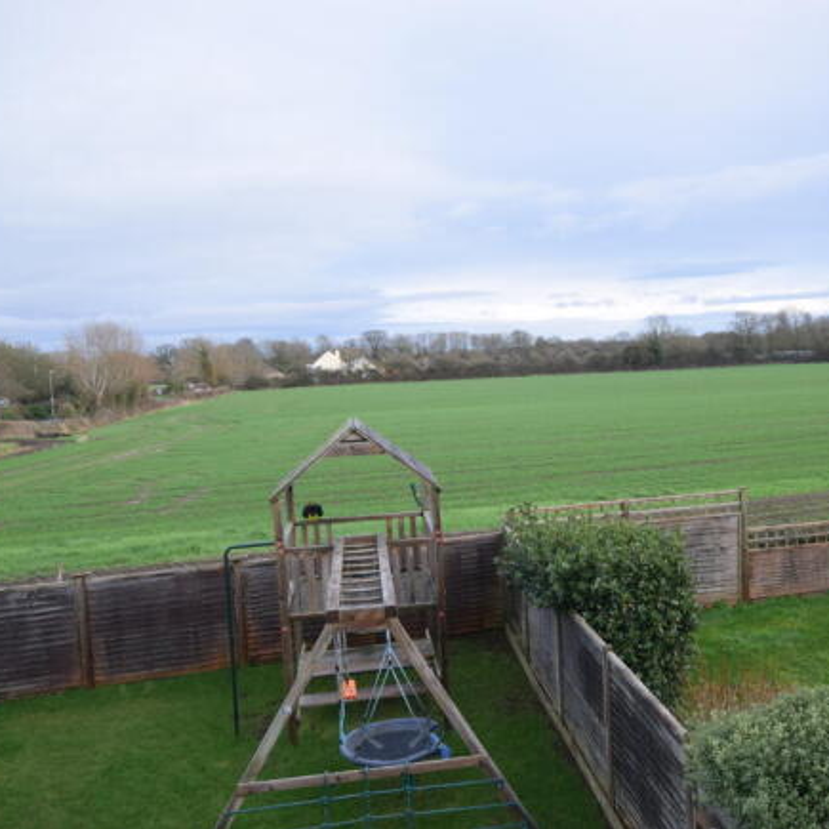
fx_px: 884
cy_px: 414
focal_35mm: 33
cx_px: 536
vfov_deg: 50.2
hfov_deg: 49.5
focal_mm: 17
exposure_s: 1/200
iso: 400
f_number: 7.1
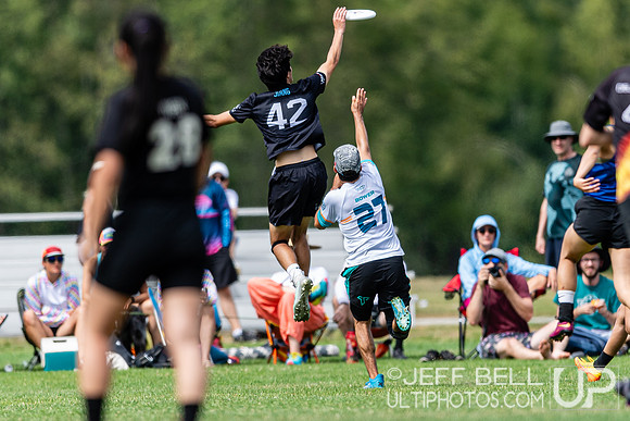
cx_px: 332
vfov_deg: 1.7
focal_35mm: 826
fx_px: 14456
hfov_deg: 2.5
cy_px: 198
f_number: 2.8
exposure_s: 1/1250
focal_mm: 400
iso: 100
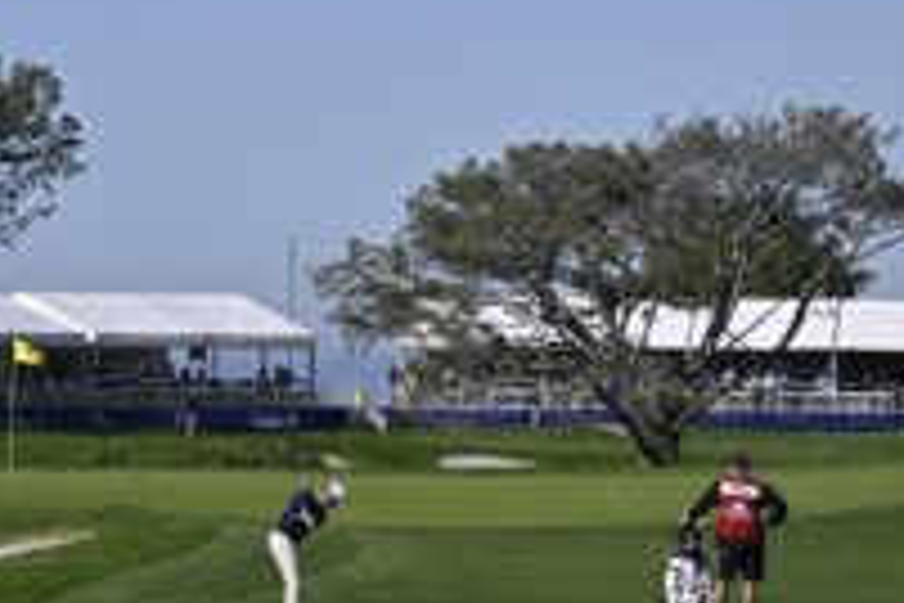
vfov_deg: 4.4
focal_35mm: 314
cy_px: 40
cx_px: 409
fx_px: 7884
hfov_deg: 6.6
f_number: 4
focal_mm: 105
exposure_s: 1/8000
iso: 320
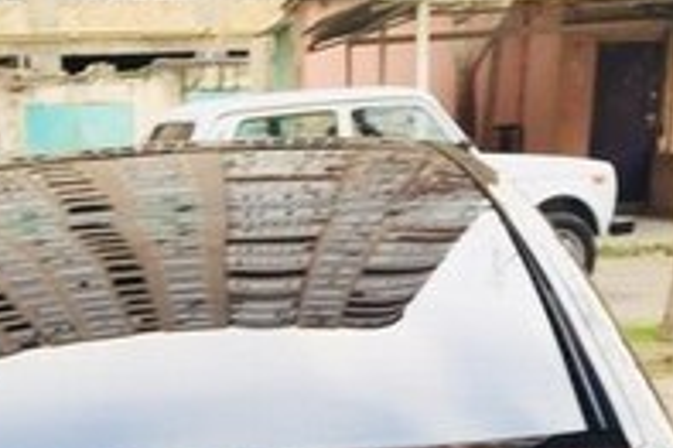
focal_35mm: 76
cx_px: 143
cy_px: 691
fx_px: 1420
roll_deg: +1.4
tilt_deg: -19.7
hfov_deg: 26.2
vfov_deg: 16.2
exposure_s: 1/50
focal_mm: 4.15
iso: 32
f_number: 2.2
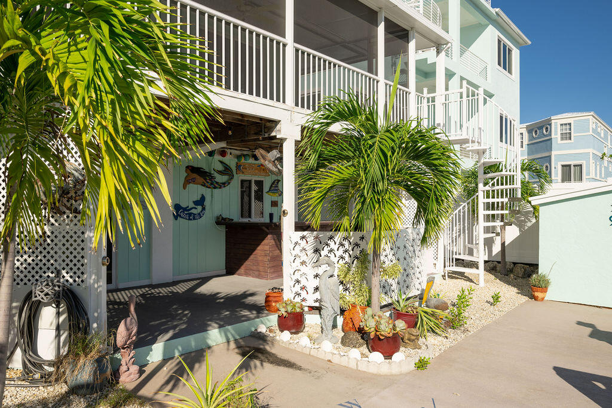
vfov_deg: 49.4
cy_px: 204
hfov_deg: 69.2
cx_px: 306
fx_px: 443
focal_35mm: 26
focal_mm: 26
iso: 100
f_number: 9
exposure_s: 1/320
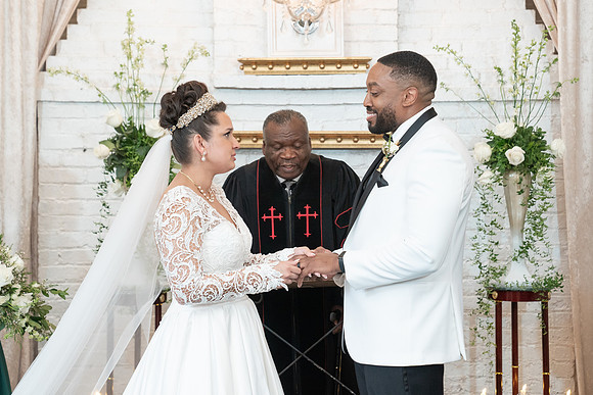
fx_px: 1324
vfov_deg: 17.0
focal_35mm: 80
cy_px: 173
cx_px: 325
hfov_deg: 25.2
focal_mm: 70
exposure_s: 1/100
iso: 2000
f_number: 4
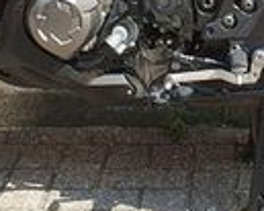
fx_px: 984
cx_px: 219
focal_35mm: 126
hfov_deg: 15.2
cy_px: -119
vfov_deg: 11.6
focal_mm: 4.32
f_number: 2.4
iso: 50
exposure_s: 1/435
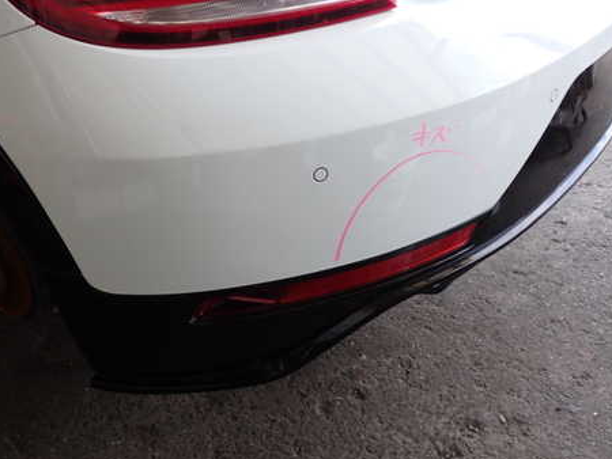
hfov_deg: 46.6
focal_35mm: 40
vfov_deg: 36.0
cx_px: 252
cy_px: 251
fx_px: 708
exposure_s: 1/80
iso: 100
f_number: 2.3
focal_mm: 5.4
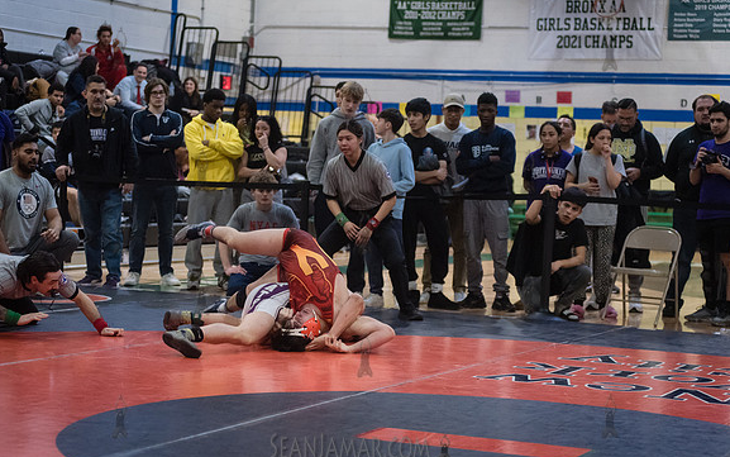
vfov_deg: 15.9
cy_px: 232
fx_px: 1632
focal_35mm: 82
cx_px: 364
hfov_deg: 25.2
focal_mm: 80
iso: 8000
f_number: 3.5
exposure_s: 1/500
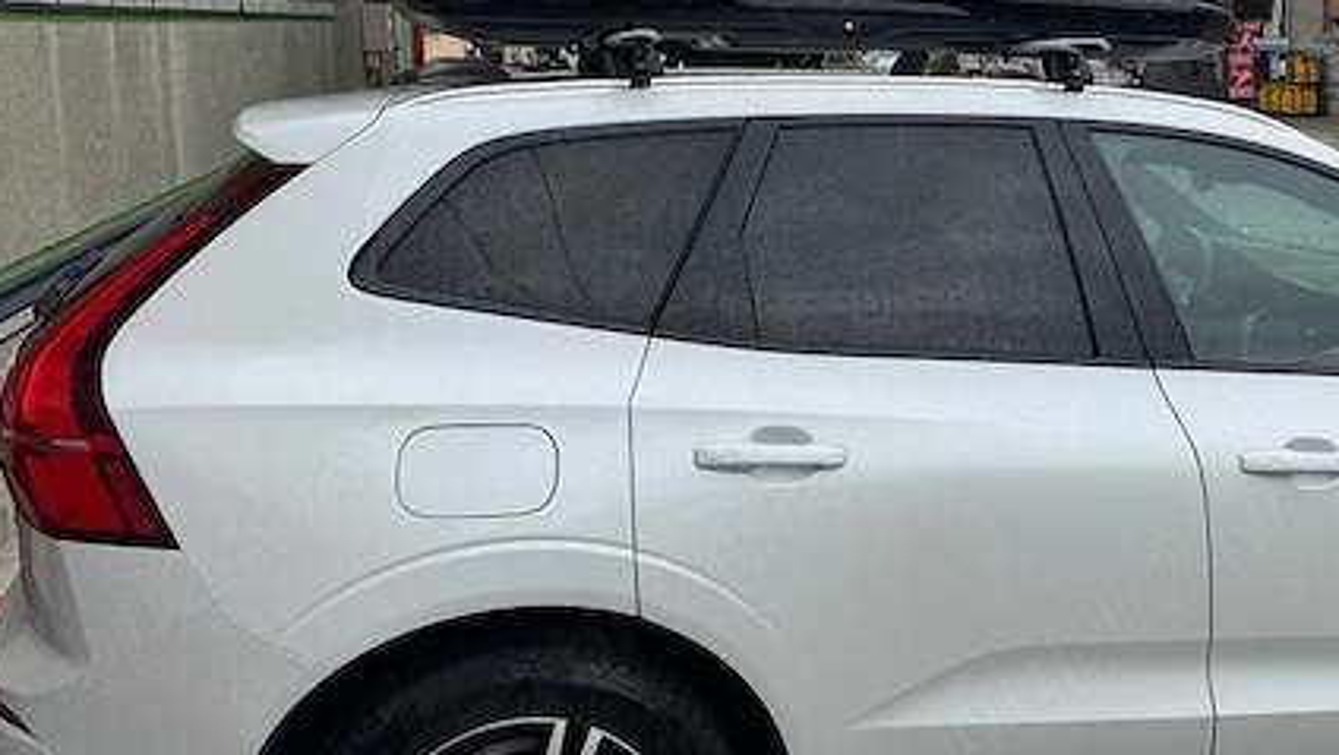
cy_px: 126
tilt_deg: -4.9
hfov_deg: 53.7
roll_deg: +1.4
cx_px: 780
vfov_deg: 31.0
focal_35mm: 37
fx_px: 1314
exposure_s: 1/1042
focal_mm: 6.76
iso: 80
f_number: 1.78
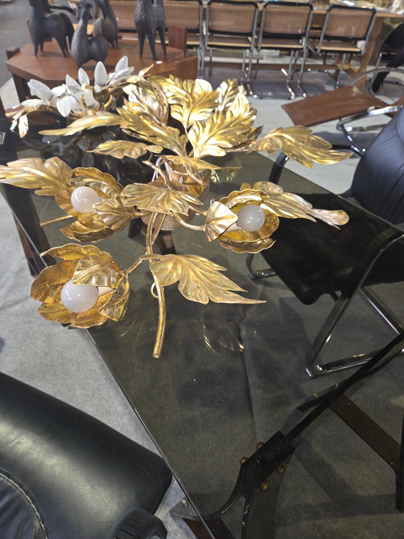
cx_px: 202
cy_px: 270
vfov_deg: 73.9
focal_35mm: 23
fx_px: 358
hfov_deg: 58.9
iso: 125
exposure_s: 1/33.3
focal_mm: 5.4
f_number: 1.8
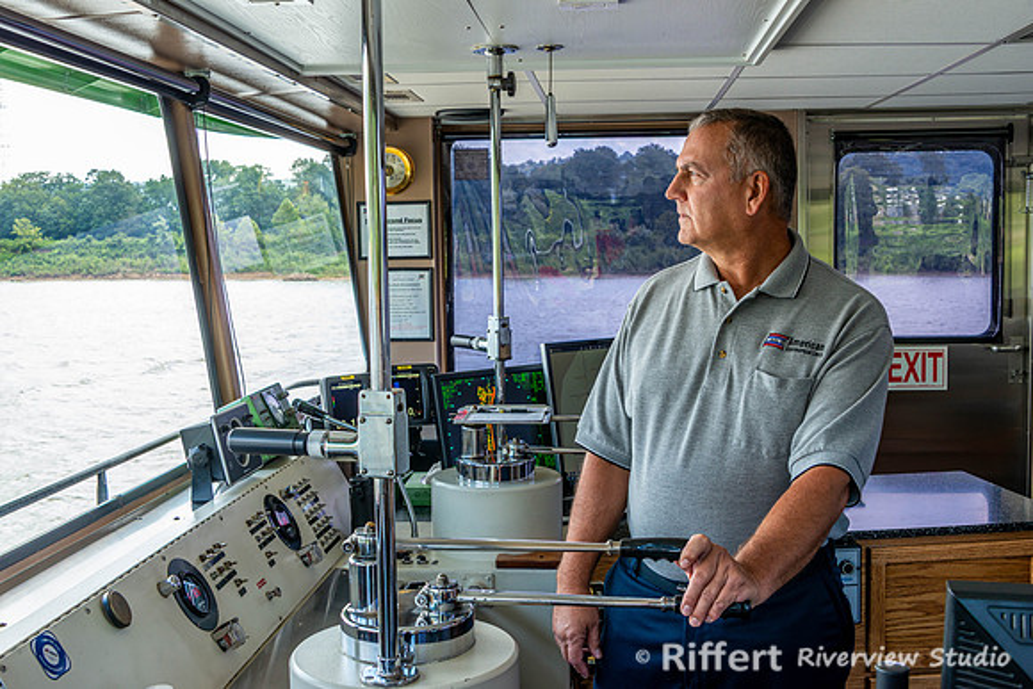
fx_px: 1205
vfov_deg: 31.9
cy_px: 344
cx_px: 516
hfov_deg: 46.4
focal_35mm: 42
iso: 280
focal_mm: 42
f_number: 10
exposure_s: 1/50
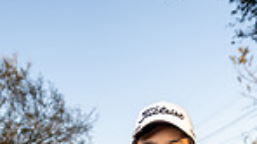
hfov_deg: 18.6
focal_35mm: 115
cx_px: 125
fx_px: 783
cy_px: 368
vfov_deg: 9.2
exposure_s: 1/250
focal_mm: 36
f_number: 5.6
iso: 160
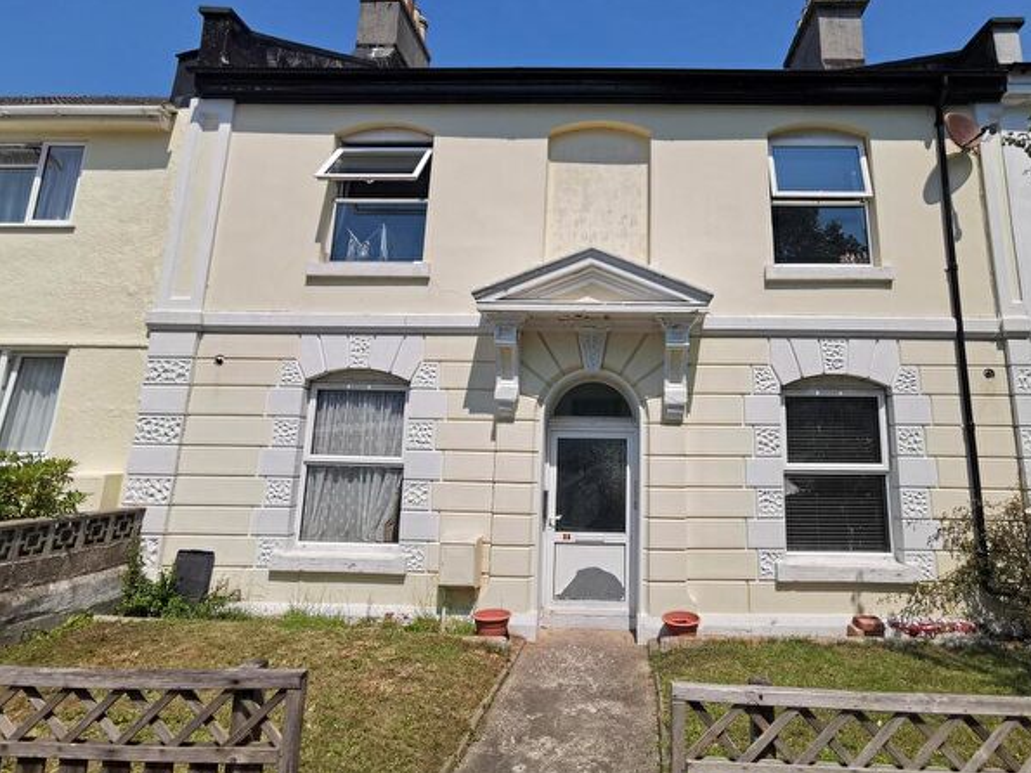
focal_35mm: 20
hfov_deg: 81.1
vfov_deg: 65.7
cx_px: 603
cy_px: 337
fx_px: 596
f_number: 2.2
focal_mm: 2.26
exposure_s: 1/2024
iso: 50
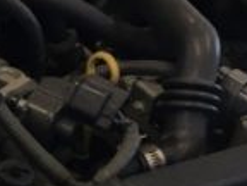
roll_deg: -1.6
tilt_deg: -38.4
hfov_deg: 16.6
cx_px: -84
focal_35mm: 111
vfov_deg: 12.6
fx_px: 792
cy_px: 287
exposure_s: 1/30
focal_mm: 4.15
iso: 32
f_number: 2.2
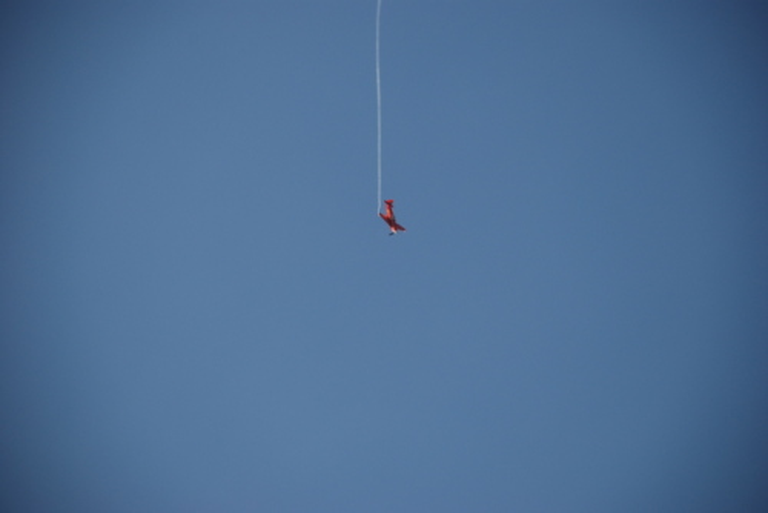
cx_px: 384
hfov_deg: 10.2
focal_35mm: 202
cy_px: 256
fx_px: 4322
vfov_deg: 6.8
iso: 200
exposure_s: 1/400
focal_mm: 135
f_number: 5.6
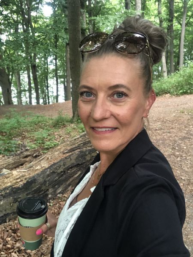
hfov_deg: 44.2
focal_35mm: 32
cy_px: 128
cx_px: 96
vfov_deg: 56.8
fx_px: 238
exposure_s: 1/60
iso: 250
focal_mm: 2.87
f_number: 2.2
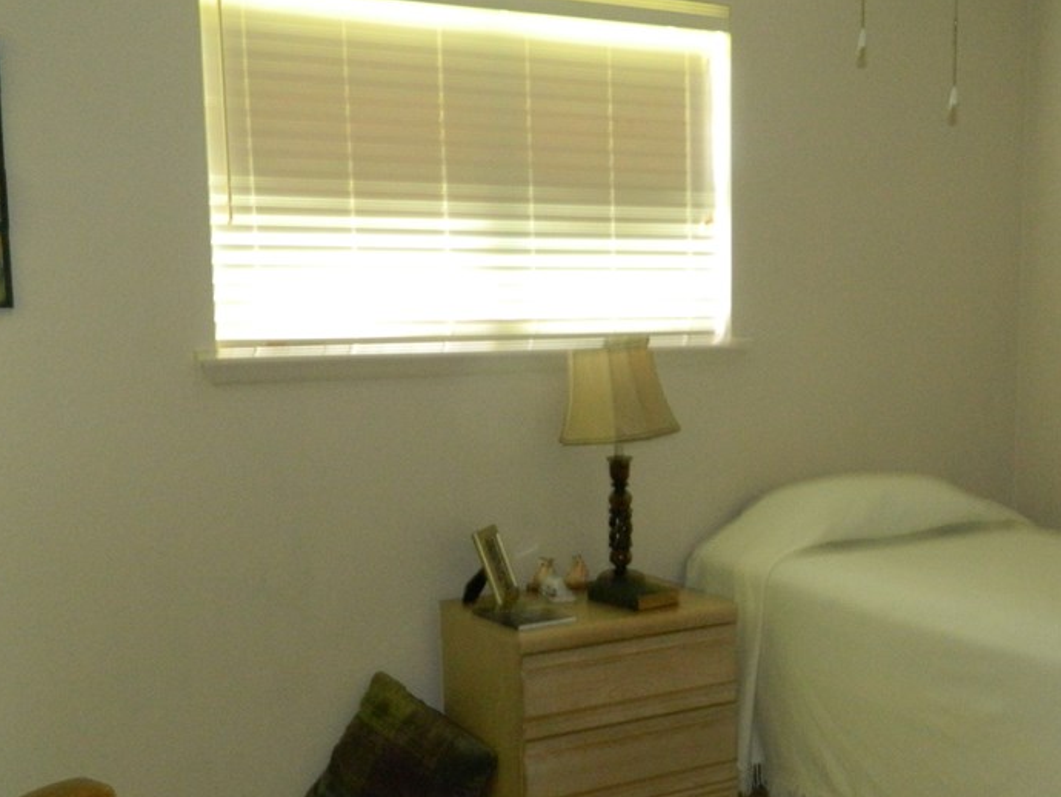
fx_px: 1410
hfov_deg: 40.8
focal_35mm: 46
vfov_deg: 31.3
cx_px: 695
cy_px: 526
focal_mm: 5.6
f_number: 3.2
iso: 400
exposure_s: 1/4
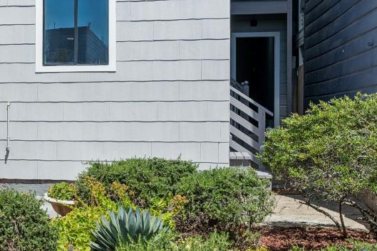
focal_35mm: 85
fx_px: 890
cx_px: -110
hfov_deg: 21.6
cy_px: 205
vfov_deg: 16.0
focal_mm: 30
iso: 100
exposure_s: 1/200
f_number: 7.1
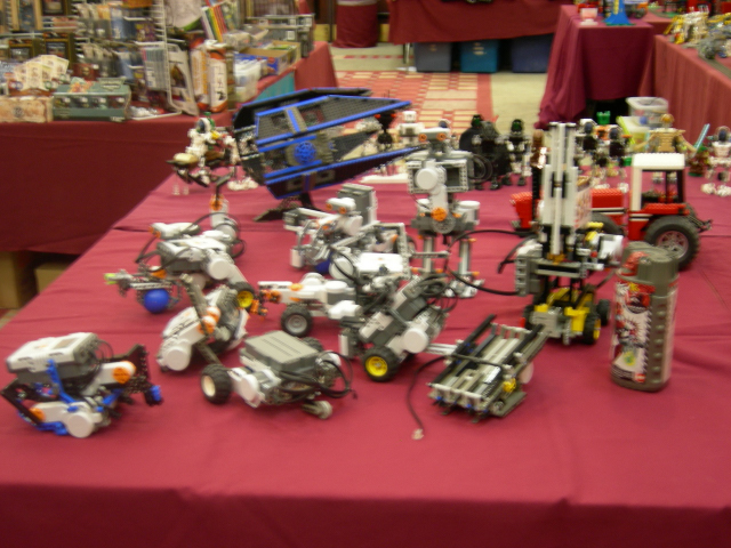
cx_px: 366
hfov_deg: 38.2
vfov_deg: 29.1
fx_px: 1056
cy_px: 274
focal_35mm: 50
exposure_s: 1/3.9
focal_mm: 10.4
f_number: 3.1
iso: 136
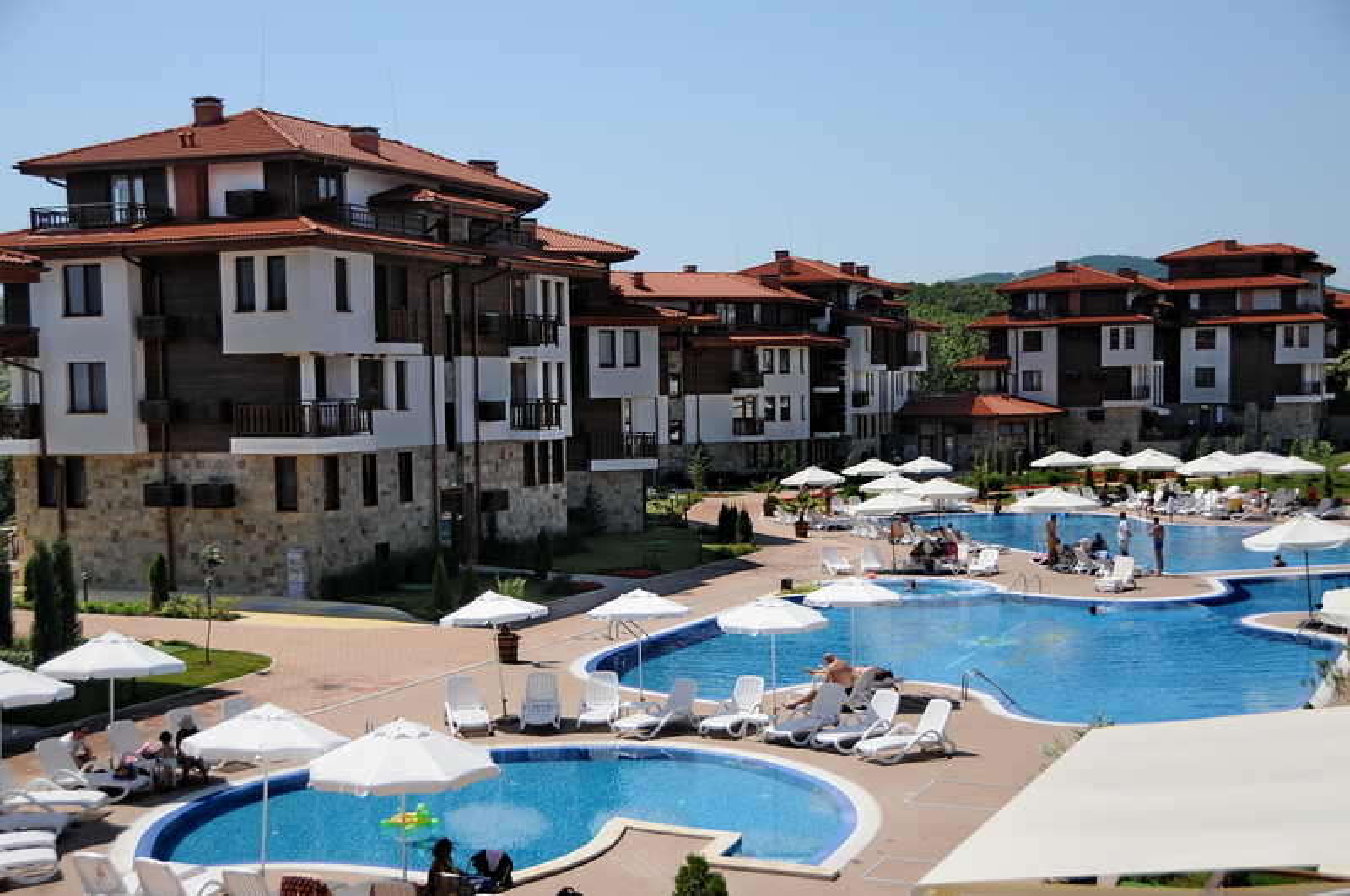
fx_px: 1741
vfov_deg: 28.9
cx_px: 675
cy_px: 448
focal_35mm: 46
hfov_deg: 42.4
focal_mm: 31
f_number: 4
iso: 200
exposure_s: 1/2000
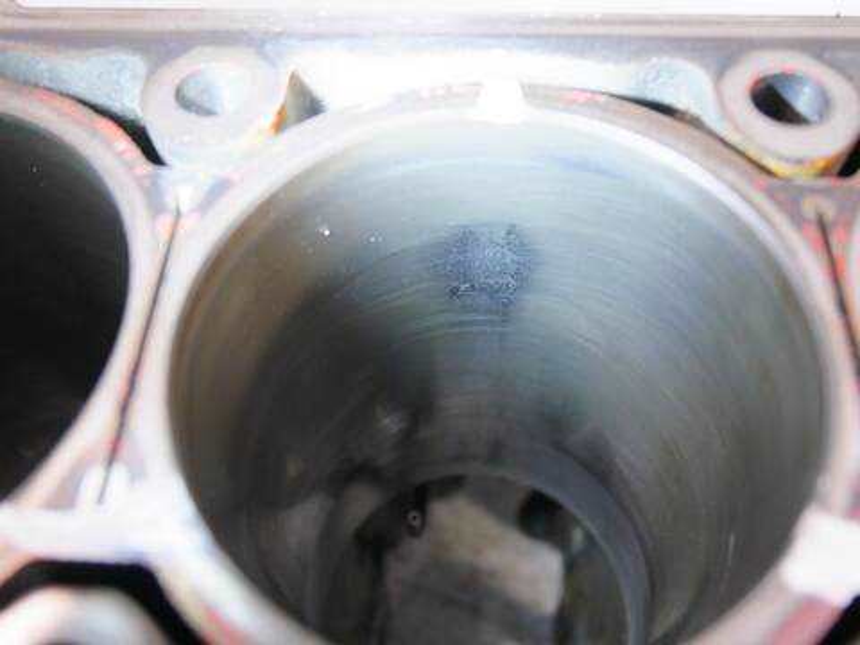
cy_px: 322
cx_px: 430
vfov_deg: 44.2
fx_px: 795
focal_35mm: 32
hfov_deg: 56.8
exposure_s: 1/60
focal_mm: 16
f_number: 4
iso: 800
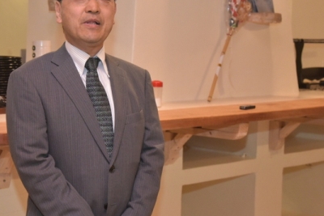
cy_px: 112
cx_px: 100
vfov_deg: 18.2
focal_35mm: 75
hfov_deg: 26.8
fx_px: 675
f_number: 5
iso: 5000
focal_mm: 50
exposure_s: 1/125
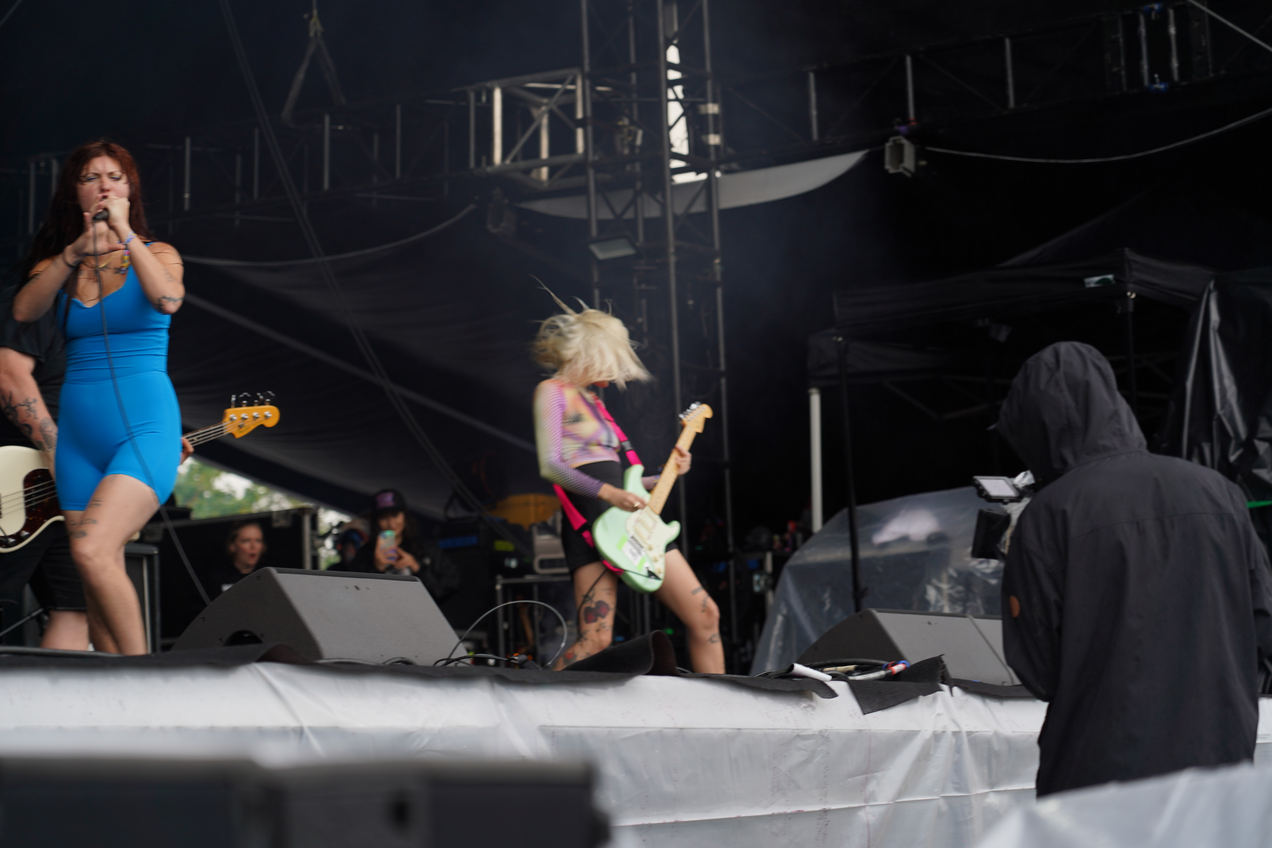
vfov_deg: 13.0
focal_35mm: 105
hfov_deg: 19.5
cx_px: 636
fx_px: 3710
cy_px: 424
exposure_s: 1/160
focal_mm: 105
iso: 100
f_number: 4.5
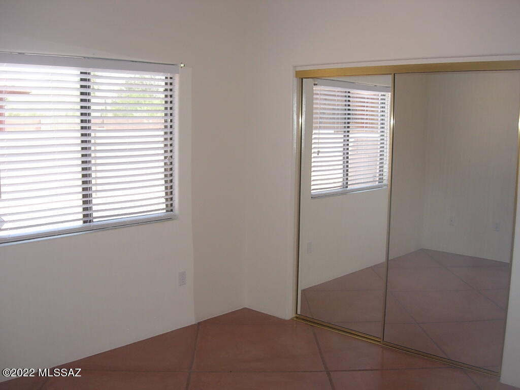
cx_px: 260
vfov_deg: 37.7
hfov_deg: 49.0
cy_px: 195
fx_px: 571
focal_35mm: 38
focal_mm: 7.8
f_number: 2.8
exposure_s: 1/121
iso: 79
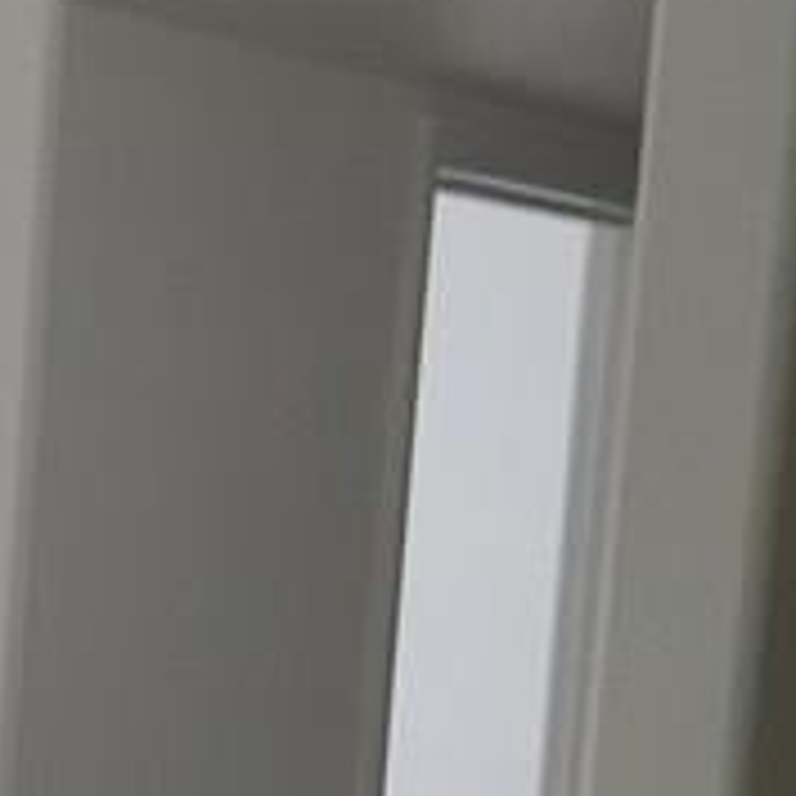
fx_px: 3850
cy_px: 1588
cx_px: -1237
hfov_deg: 10.0
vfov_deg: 10.8
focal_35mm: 148
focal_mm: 4.15
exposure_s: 1/120
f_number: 2.2
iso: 40
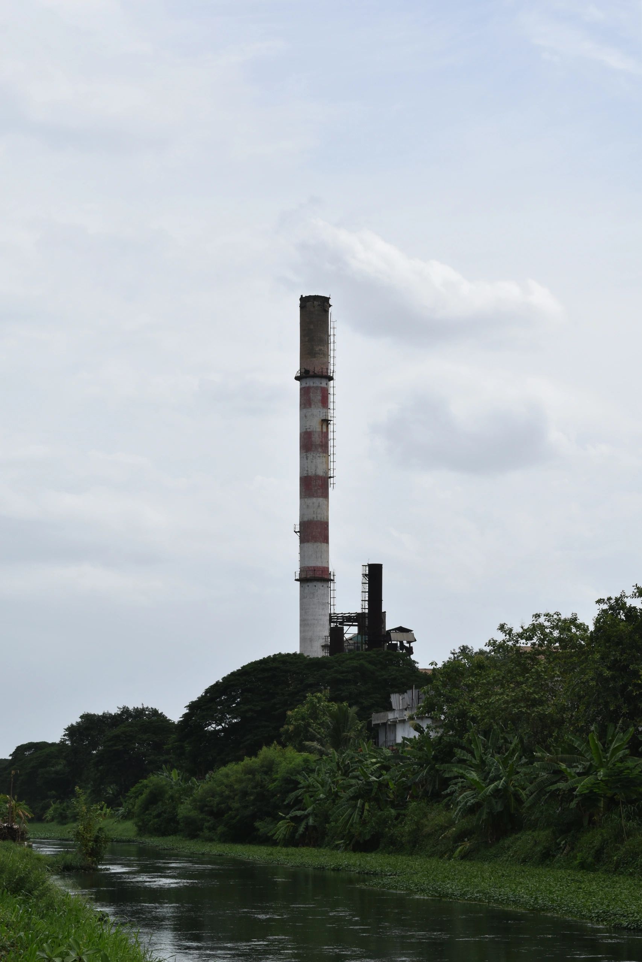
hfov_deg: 18.2
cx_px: 321
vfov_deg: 27.0
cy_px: 481
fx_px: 2006
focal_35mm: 75
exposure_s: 1/200
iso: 100
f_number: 14
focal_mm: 50
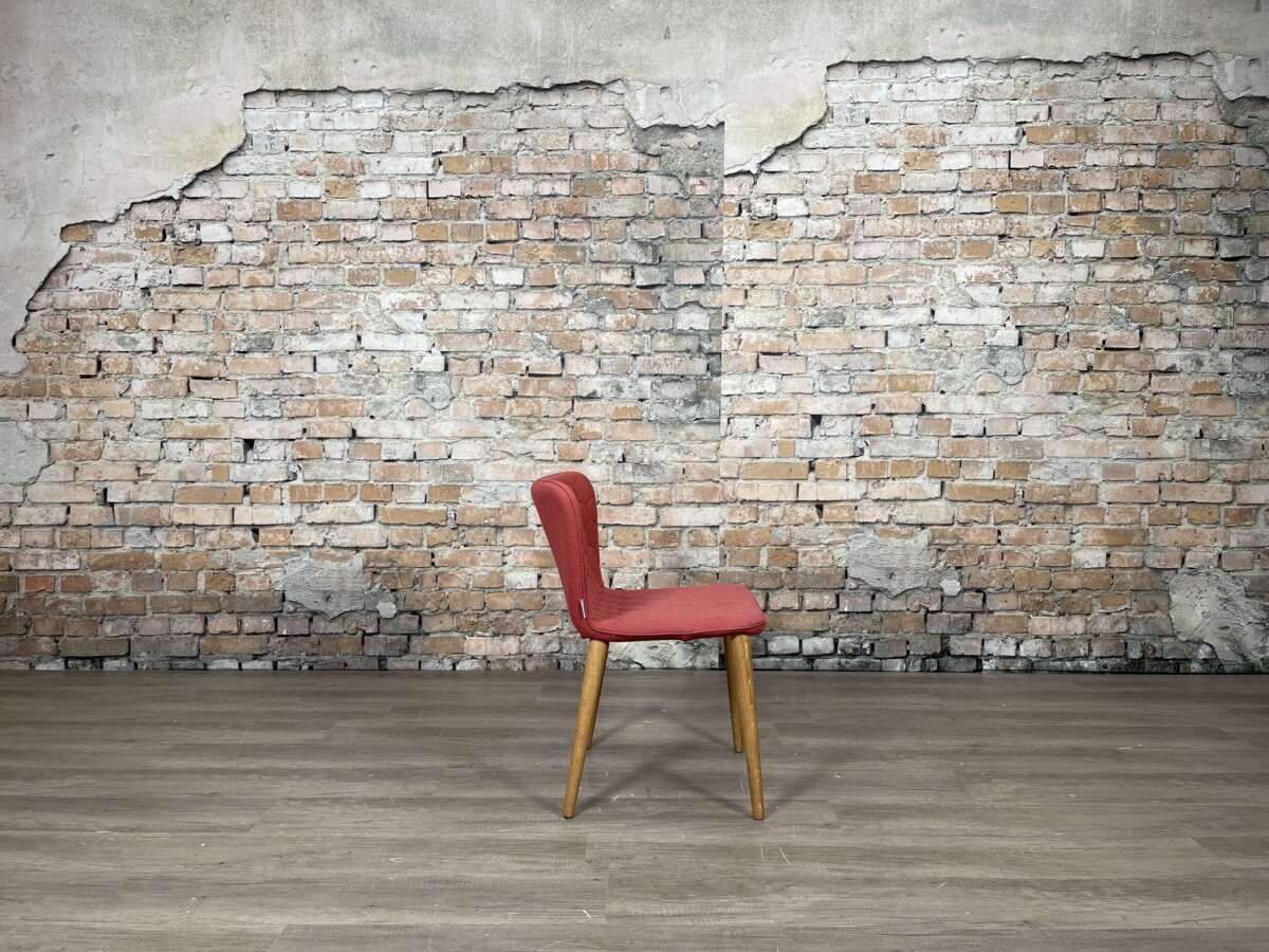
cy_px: 476
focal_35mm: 26
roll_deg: -0.3
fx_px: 953
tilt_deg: -4.0
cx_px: 634
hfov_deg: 67.3
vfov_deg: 53.1
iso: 100
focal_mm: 5.1
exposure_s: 1/100
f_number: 1.6
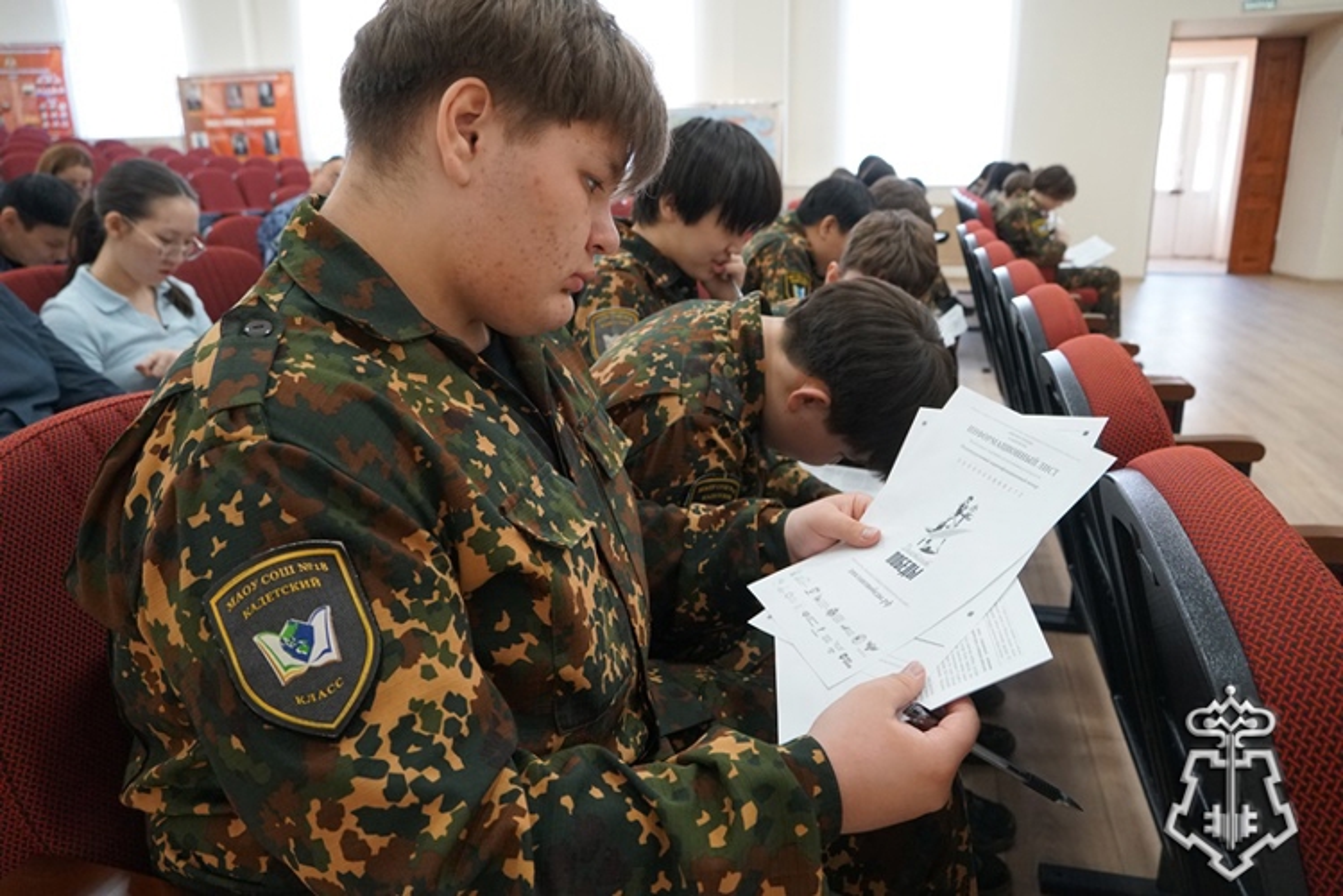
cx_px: 672
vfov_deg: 47.9
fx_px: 1007
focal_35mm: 27
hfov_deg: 67.4
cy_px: 448
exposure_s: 1/160
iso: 2000
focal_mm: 18
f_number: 4
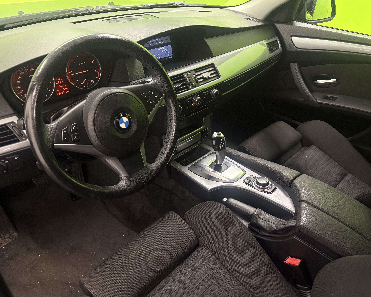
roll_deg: -5.8
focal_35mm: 28
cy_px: 148
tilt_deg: -34.9
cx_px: 196
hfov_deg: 62.2
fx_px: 307
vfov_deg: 51.5
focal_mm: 5.96
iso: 250
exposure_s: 1/50
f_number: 1.6
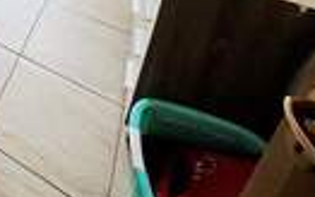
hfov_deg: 36.1
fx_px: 344
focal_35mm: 40
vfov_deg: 22.4
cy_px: -138
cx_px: -77
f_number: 2.2
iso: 50
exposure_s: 1/50
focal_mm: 1.7
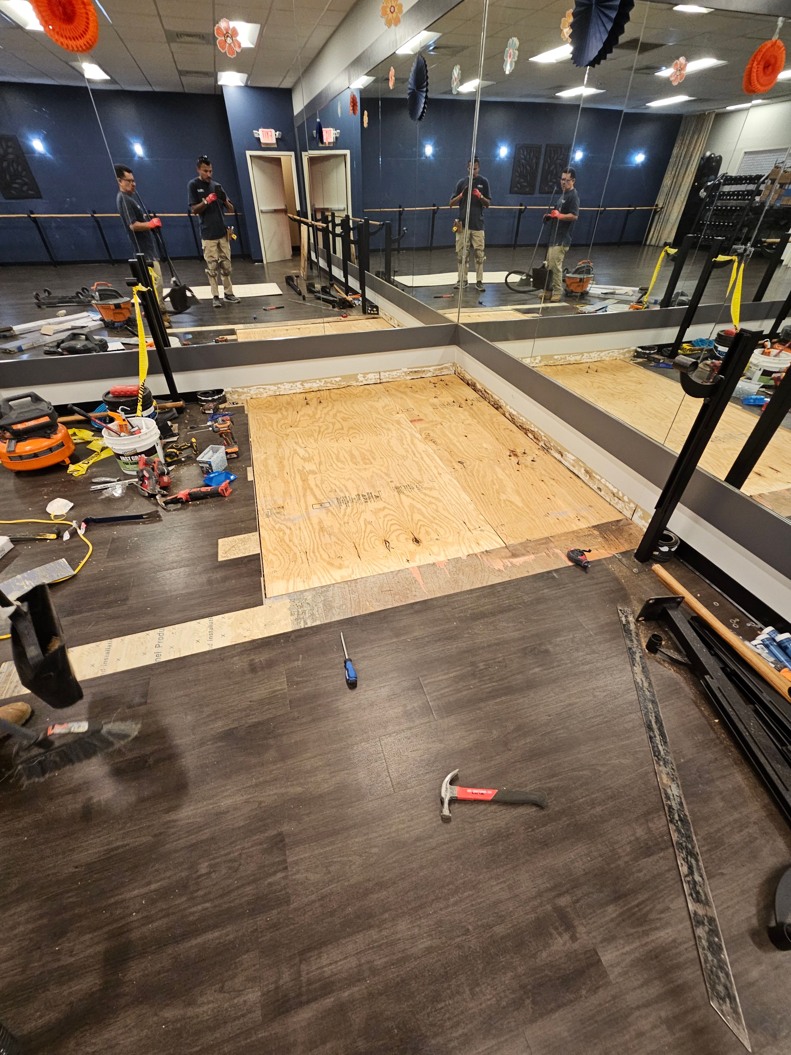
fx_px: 396
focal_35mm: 13
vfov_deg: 106.2
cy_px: 528
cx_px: 396
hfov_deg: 89.9
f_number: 2.2
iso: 250
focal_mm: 2.2
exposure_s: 1/60
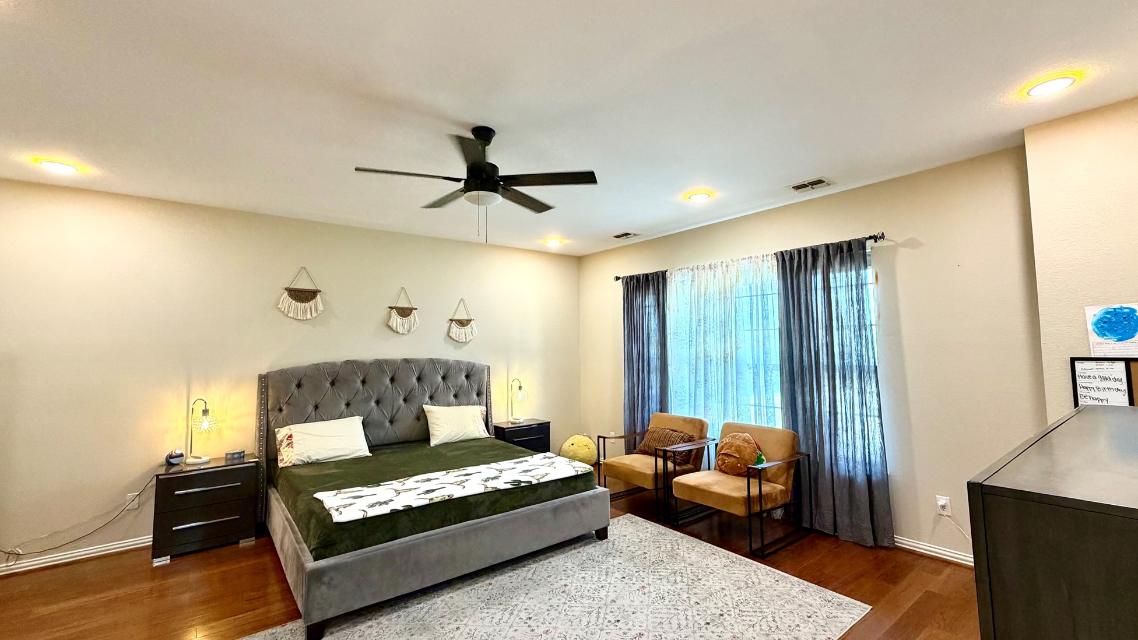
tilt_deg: +4.0
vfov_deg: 67.1
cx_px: 591
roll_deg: +1.5
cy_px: 310
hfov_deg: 99.3
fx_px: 483
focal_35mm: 16
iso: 320
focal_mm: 2.22
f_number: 2.2
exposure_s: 1/120
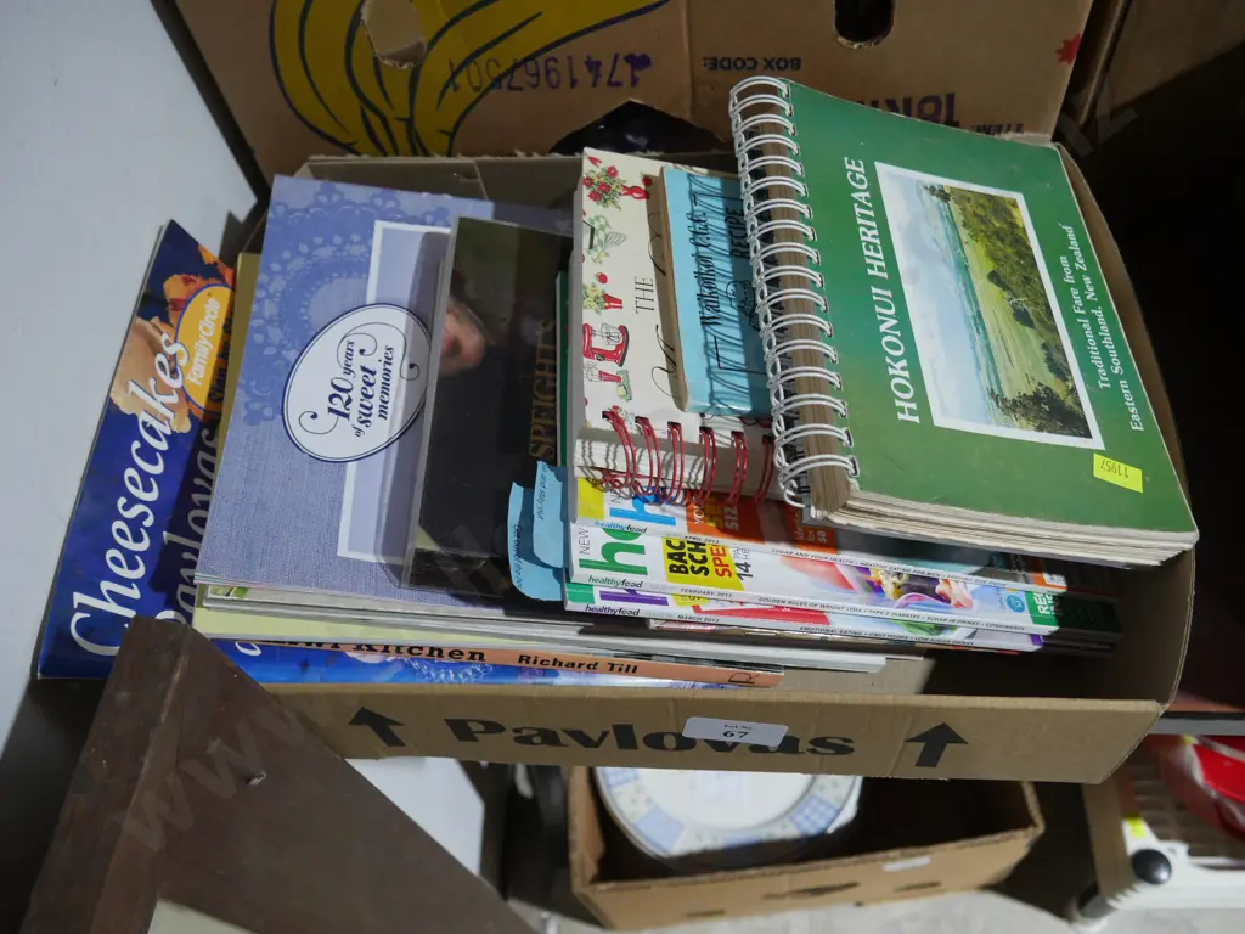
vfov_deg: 46.8
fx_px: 1079
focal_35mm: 30
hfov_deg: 60.0
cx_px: 622
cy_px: 467
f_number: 3.6
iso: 1000
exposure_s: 1/60
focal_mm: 15
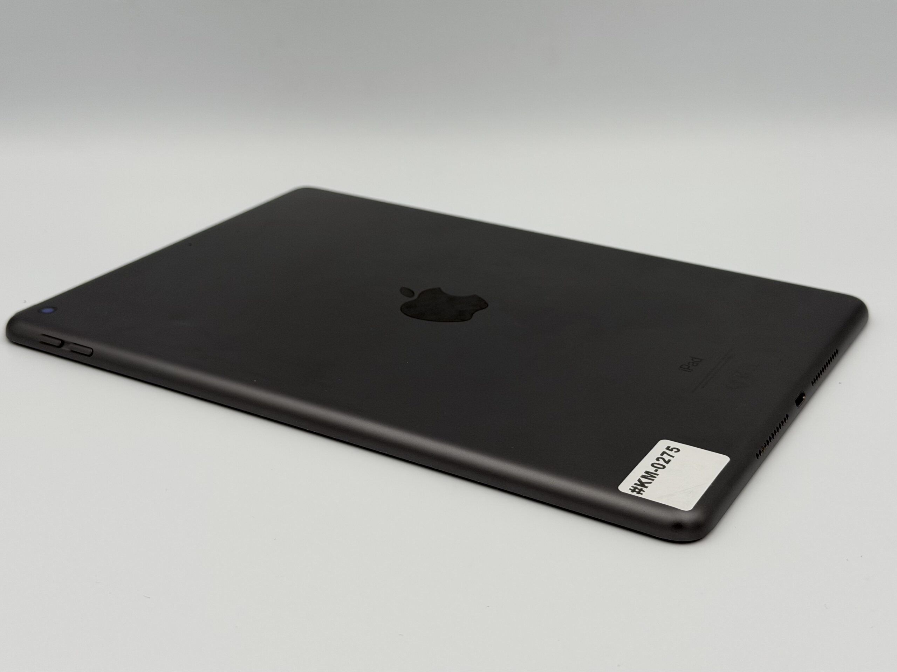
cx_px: 448
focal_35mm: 48
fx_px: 1244
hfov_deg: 39.7
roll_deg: +0.4
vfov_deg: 30.3
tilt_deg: -23.9
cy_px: 336
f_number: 1.78
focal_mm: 6.76
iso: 64
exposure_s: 1/828
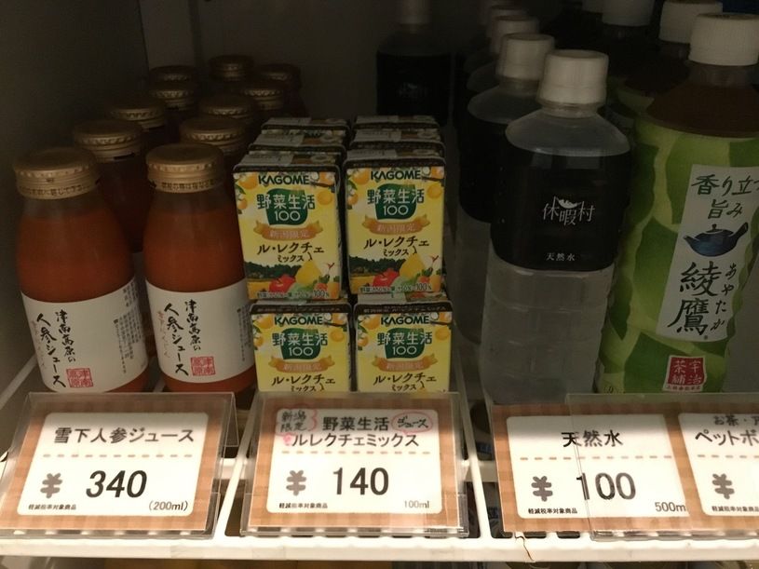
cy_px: 284
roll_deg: +0.1
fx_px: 680
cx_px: 380
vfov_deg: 45.4
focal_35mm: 31
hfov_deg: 58.4
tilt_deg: -27.3
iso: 320
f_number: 2.4
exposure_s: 1/15
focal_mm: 3.3
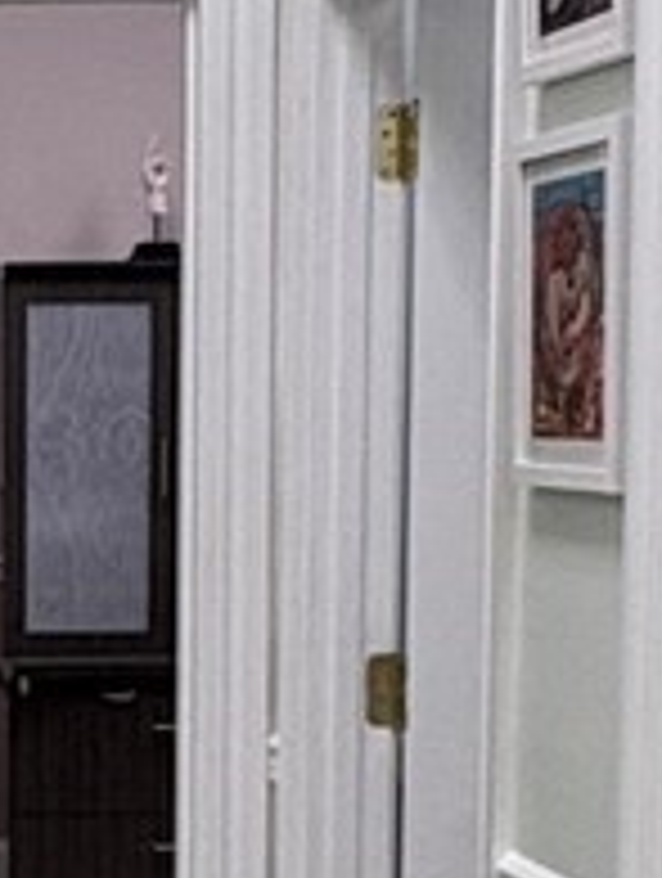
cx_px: -446
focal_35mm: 110
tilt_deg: -3.8
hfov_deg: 12.6
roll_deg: -0.7
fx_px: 2796
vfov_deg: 17.8
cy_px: 639
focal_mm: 2.22
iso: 160
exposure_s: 1/120
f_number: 2.2
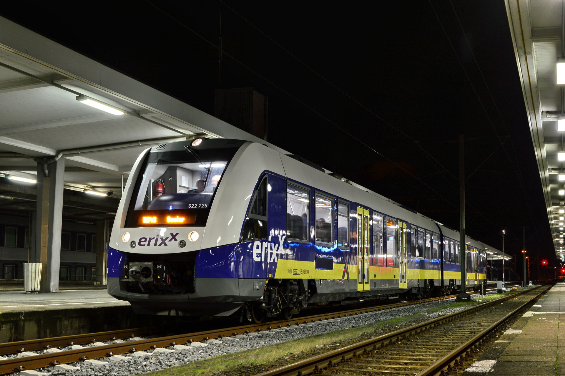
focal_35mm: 48
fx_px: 753
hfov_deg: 41.1
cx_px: 282
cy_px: 188
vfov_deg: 28.0
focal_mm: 32
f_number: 10
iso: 100
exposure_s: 4
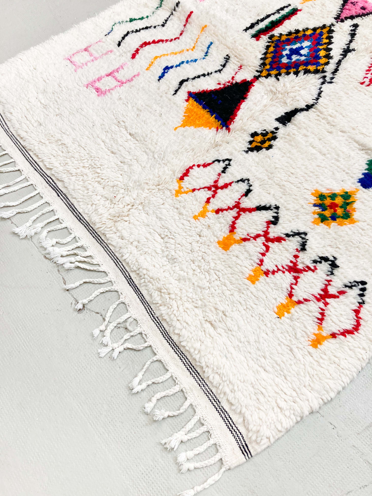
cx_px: 186
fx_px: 401
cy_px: 248
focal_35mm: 28
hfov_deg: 49.7
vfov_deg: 63.4
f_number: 1.8
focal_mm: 3.99
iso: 80
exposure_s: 1/100
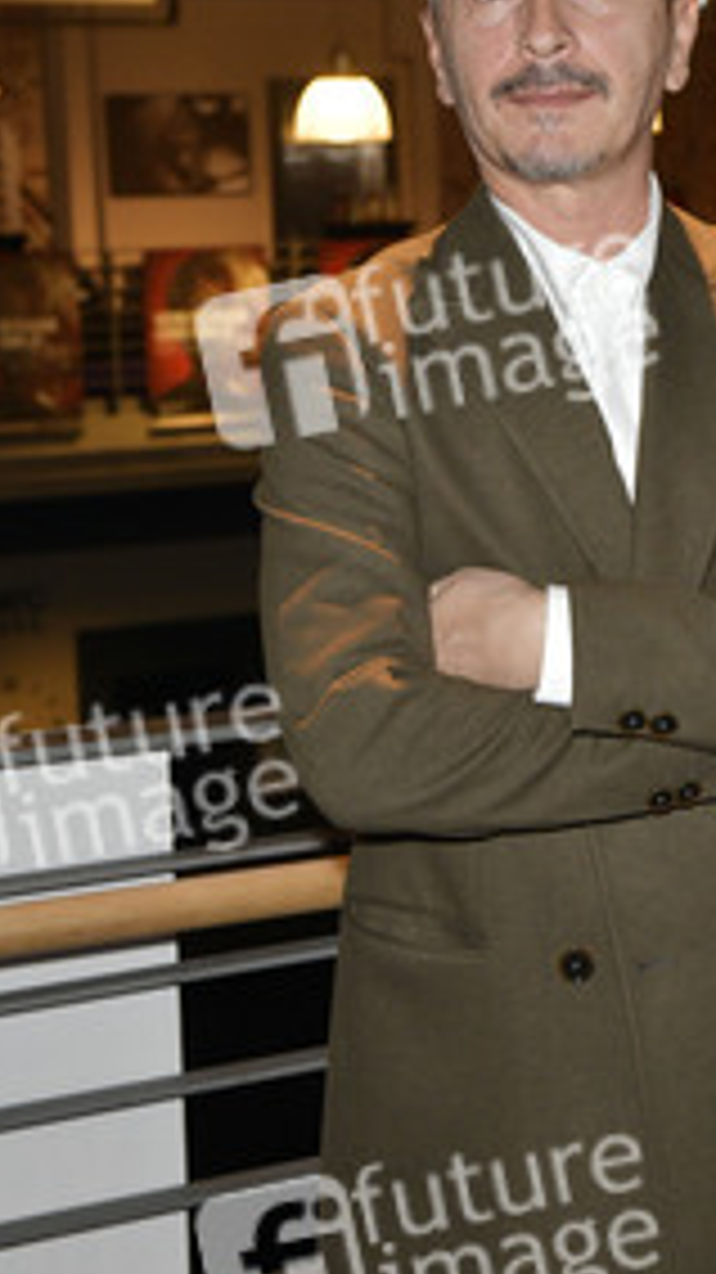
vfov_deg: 28.6
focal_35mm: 74
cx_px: 558
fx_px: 2500
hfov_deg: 16.2
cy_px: 567
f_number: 5.6
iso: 1600
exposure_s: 1/160
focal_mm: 50
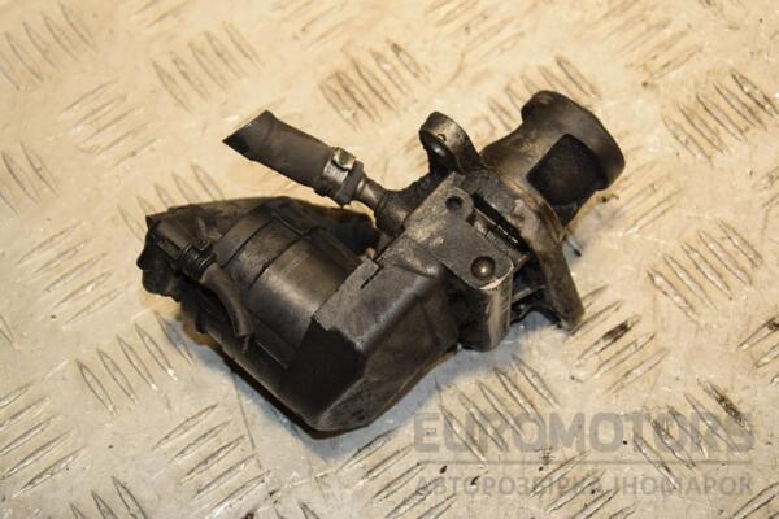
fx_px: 1882
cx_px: 390
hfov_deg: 23.4
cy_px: 260
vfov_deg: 15.7
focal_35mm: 87
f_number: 7.1
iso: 800
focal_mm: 58
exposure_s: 1/200
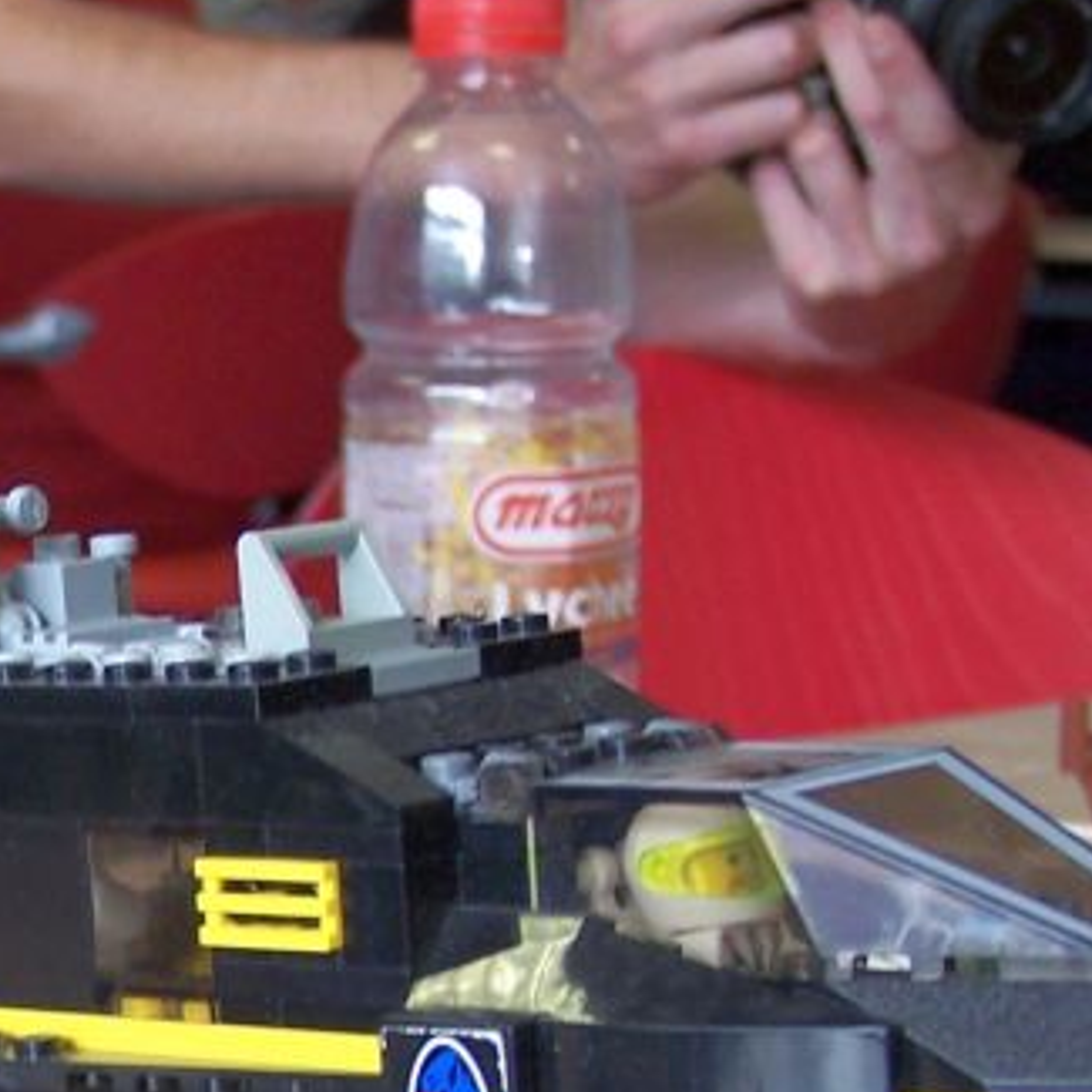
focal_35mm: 142
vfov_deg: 12.1
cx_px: -138
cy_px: 1186
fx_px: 5068
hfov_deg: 12.1
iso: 80
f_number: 3
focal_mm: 8.5
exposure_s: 1/20
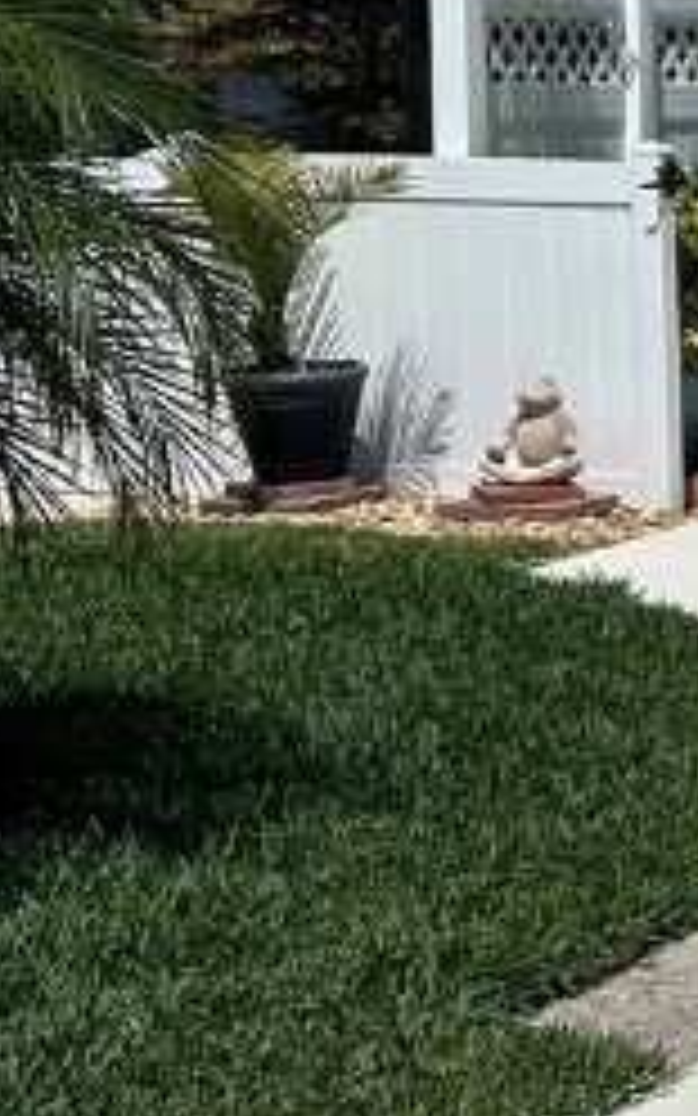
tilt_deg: -6.1
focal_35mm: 114
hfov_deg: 9.7
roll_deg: -1.0
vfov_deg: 18.2
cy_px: 382
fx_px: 3470
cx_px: 1837
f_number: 1.5
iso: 50
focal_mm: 5.7
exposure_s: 1/14286
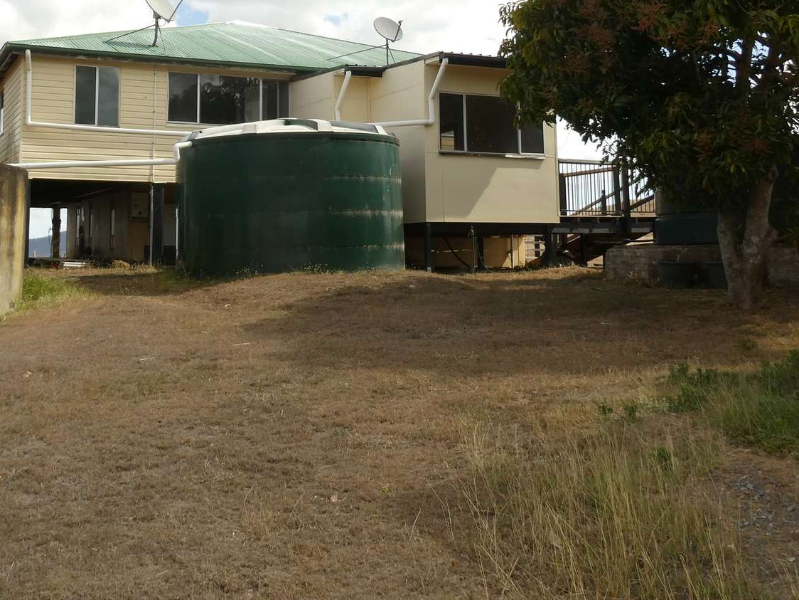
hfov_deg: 44.9
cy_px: 146
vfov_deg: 34.4
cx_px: 249
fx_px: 946
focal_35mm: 41
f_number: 3.3
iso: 80
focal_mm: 4.3
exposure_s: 1/640
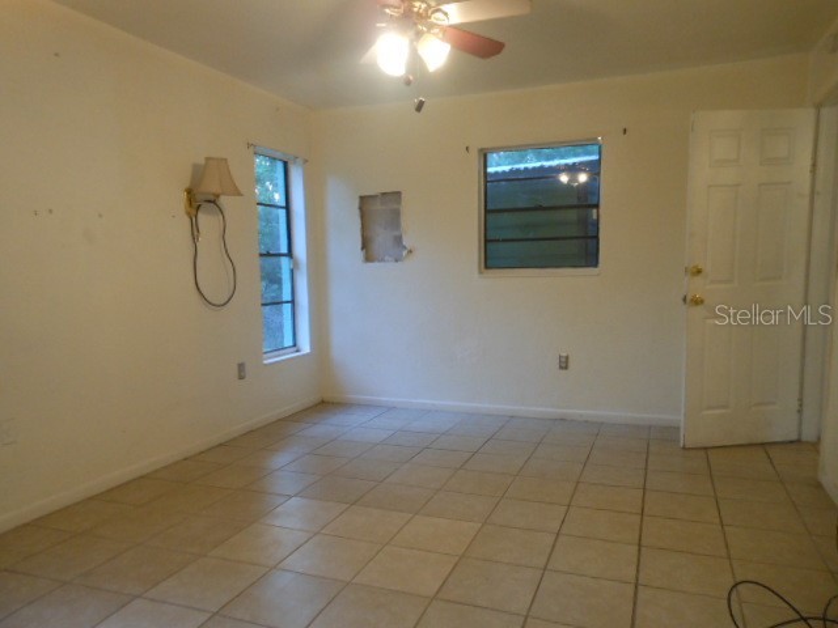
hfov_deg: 69.4
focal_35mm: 25
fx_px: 605
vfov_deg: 54.9
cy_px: 314
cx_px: 419
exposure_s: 1/30
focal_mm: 4.5
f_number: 3.2
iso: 250
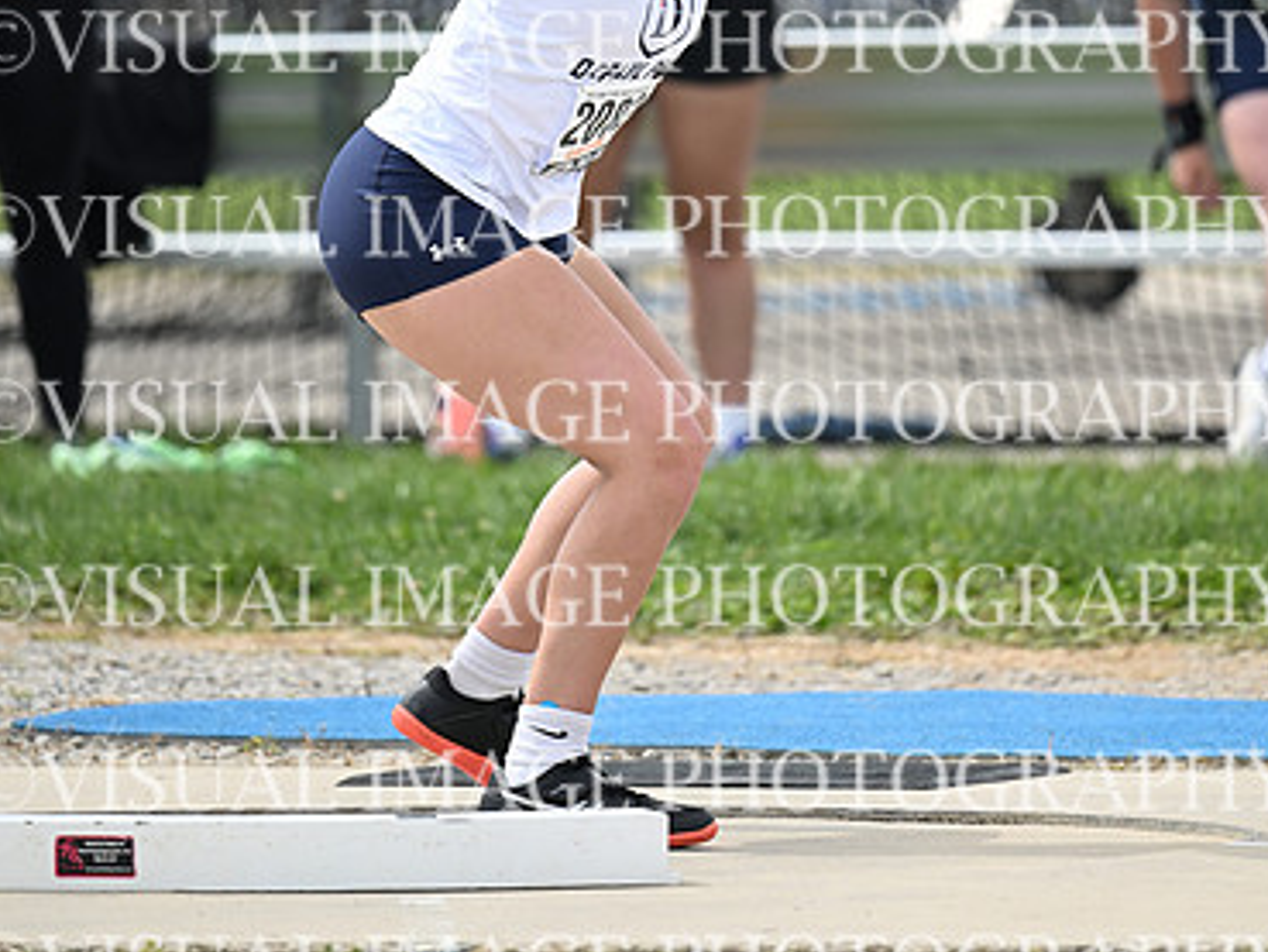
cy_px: 134
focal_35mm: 604
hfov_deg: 3.3
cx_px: 634
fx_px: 22132
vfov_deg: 2.5
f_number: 4.5
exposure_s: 1/2500
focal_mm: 400
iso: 500
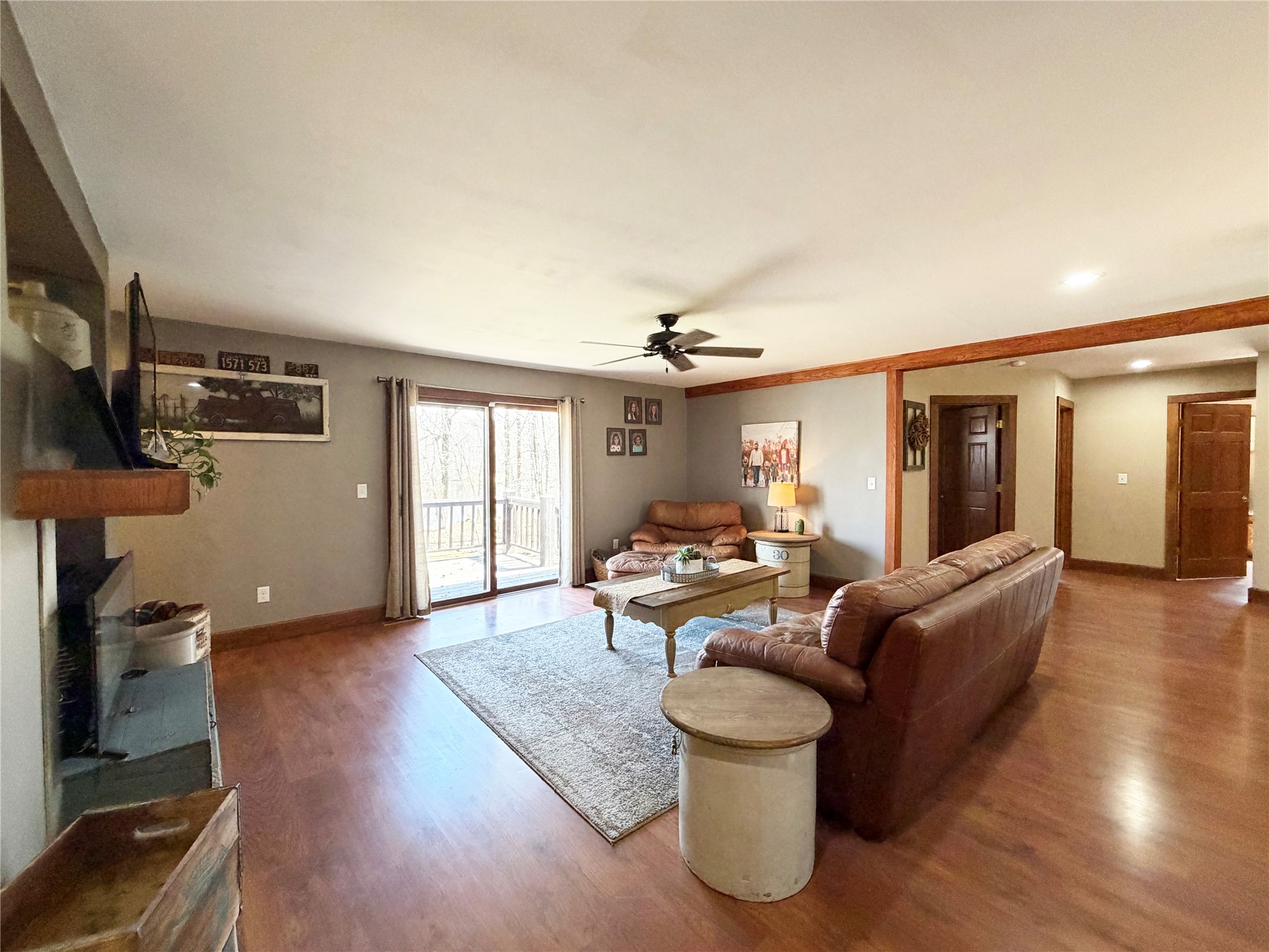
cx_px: 634
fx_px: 513
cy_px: 476
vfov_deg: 85.7
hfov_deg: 102.1
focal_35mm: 14
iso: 400
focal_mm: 2.22
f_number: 2.2
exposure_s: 1/60
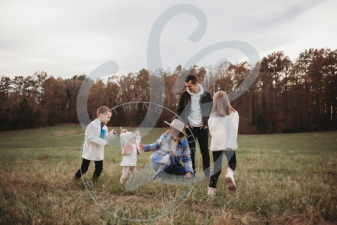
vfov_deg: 41.1
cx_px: 168
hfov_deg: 58.7
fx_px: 300
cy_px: 112
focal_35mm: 32
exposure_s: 1/250
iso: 250
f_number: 2.8
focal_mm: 32
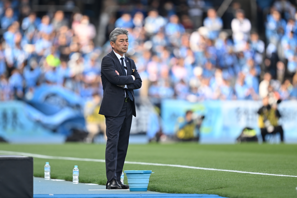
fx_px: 4948
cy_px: 99
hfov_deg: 3.4
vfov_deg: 2.3
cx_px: 148
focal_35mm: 600
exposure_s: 1/1600
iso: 500
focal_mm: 400
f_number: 2.8
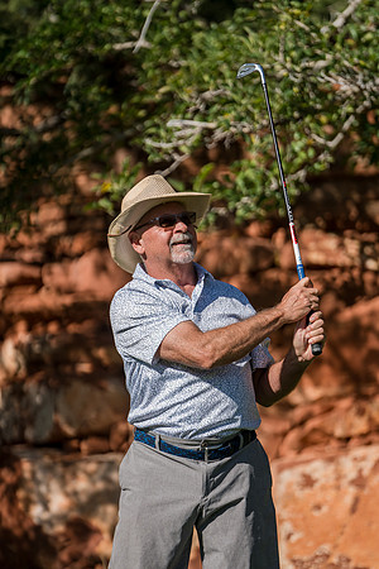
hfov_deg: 8.1
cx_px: 190
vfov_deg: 12.2
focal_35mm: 169
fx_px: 2669
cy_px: 284
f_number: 2.8
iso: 320
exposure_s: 1/5000
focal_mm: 169
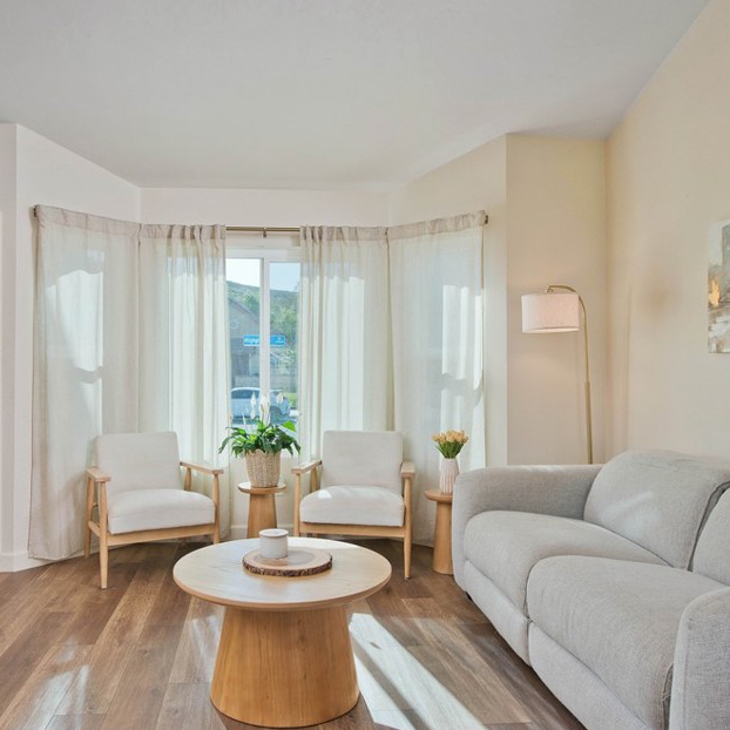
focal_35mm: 28
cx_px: 296
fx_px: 668
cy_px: 357
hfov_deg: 56.9
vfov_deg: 57.3
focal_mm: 20
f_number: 5.6
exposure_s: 1/800
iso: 400
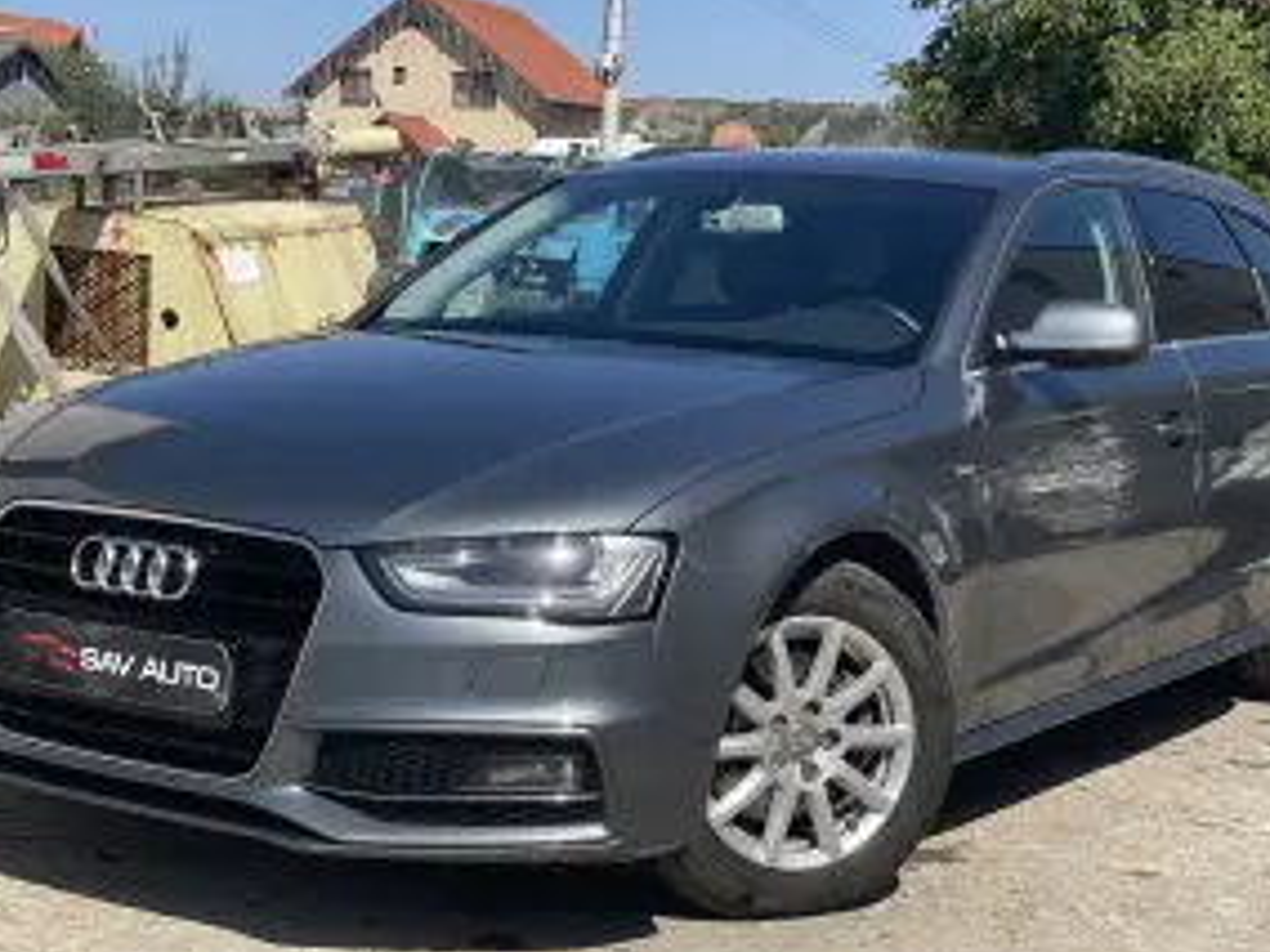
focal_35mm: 66
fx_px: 2421
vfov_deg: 22.3
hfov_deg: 29.4
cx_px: 586
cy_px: 478
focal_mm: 6
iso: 32
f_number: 2
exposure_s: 1/1996
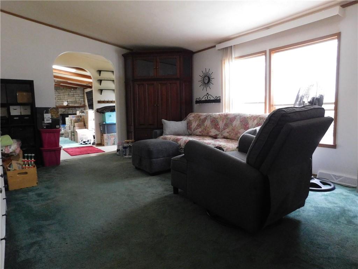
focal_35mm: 23
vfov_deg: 58.9
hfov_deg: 73.9
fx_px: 238
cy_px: 134
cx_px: 179
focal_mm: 4
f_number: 3
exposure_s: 1/15
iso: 800
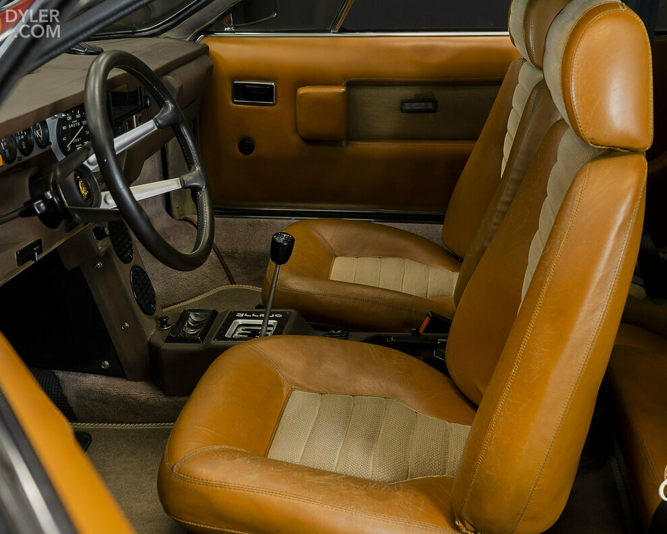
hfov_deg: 43.8
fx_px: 829
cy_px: 267
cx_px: 356
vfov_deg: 35.7
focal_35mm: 42
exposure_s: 1/2
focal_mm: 37
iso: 250
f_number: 7.1
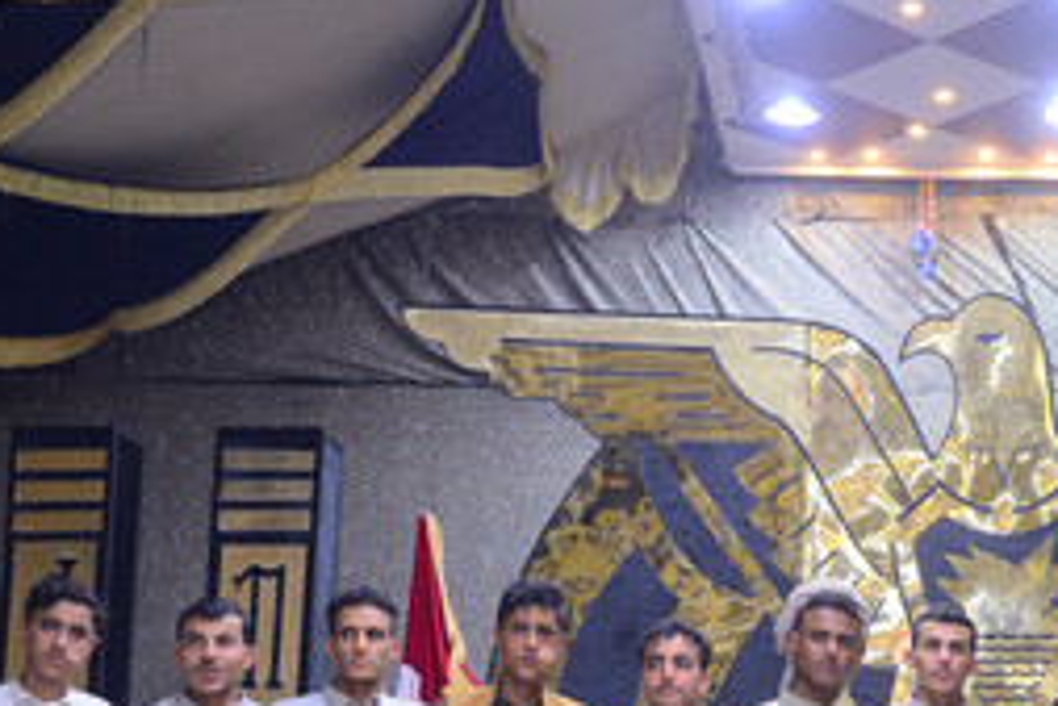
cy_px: 654
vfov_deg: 17.7
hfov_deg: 25.4
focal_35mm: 76
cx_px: 1045
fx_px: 2235
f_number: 4
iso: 1600
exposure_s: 1/125
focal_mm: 30
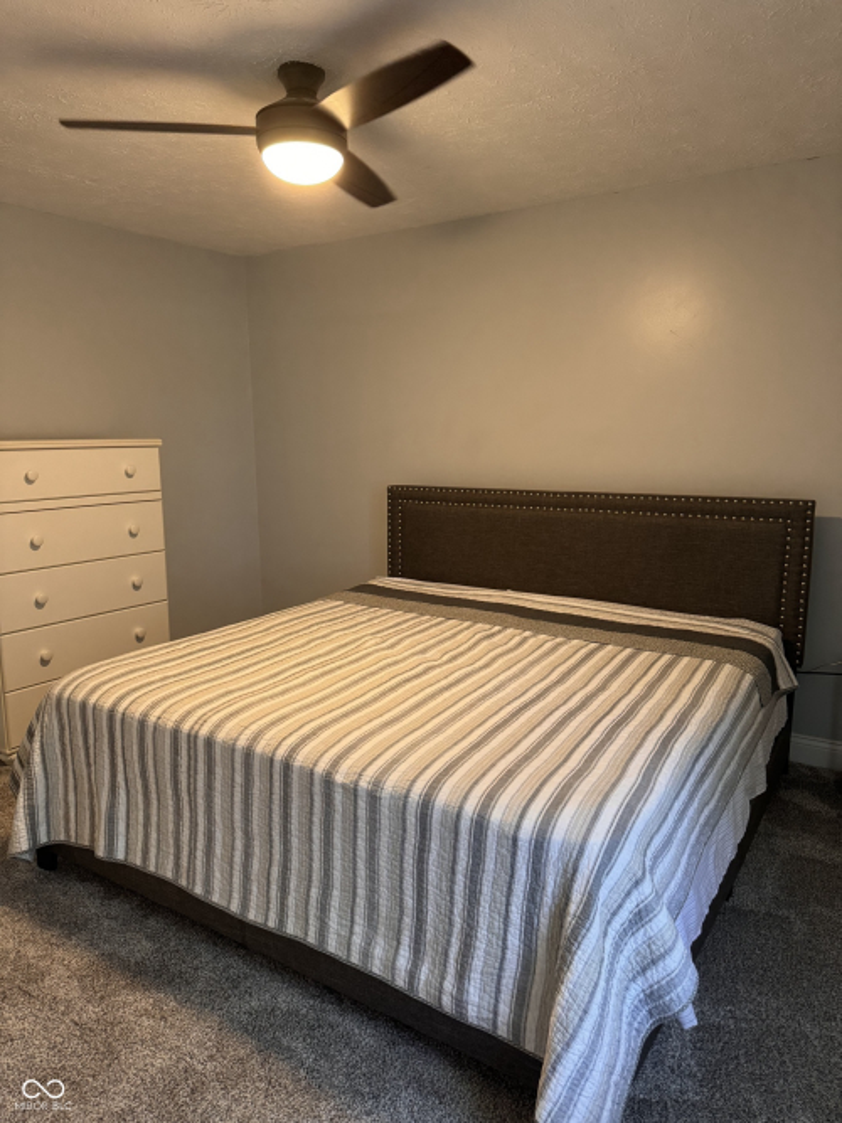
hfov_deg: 56.8
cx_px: 421
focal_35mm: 24
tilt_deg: -9.7
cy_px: 562
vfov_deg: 71.6
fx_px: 779
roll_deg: +0.5
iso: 400
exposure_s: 1/60
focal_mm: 6.76
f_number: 1.78
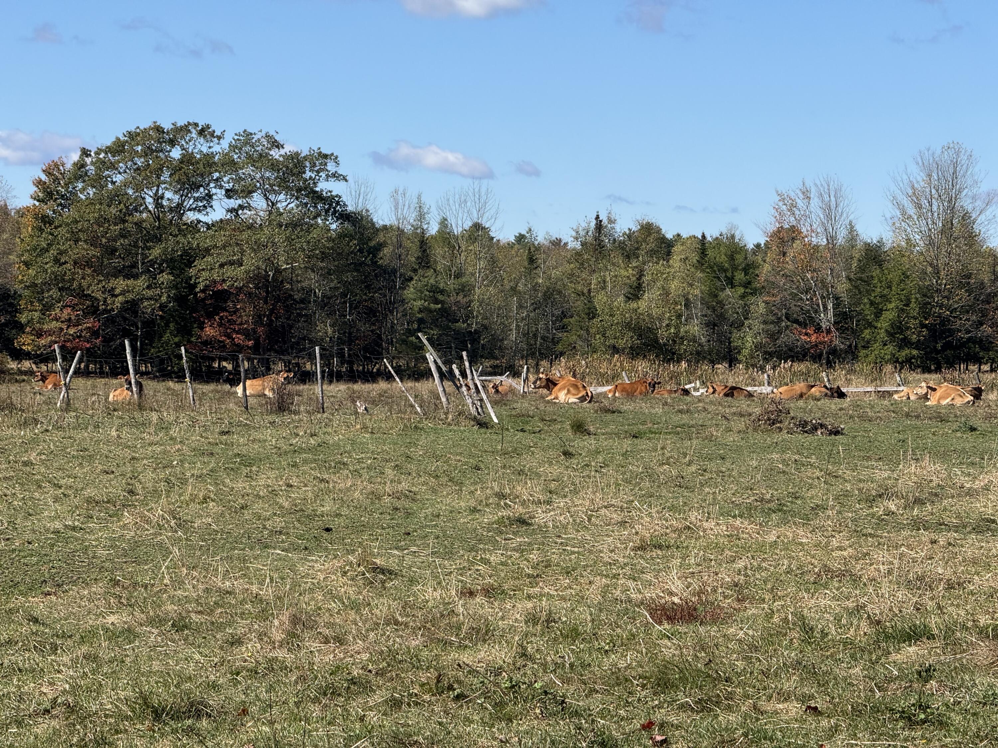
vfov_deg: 12.3
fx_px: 3460
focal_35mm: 120
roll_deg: -1.9
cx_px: 499
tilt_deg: -0.6
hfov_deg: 16.4
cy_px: 374
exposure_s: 1/1546
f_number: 2.8
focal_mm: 15.66
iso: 50
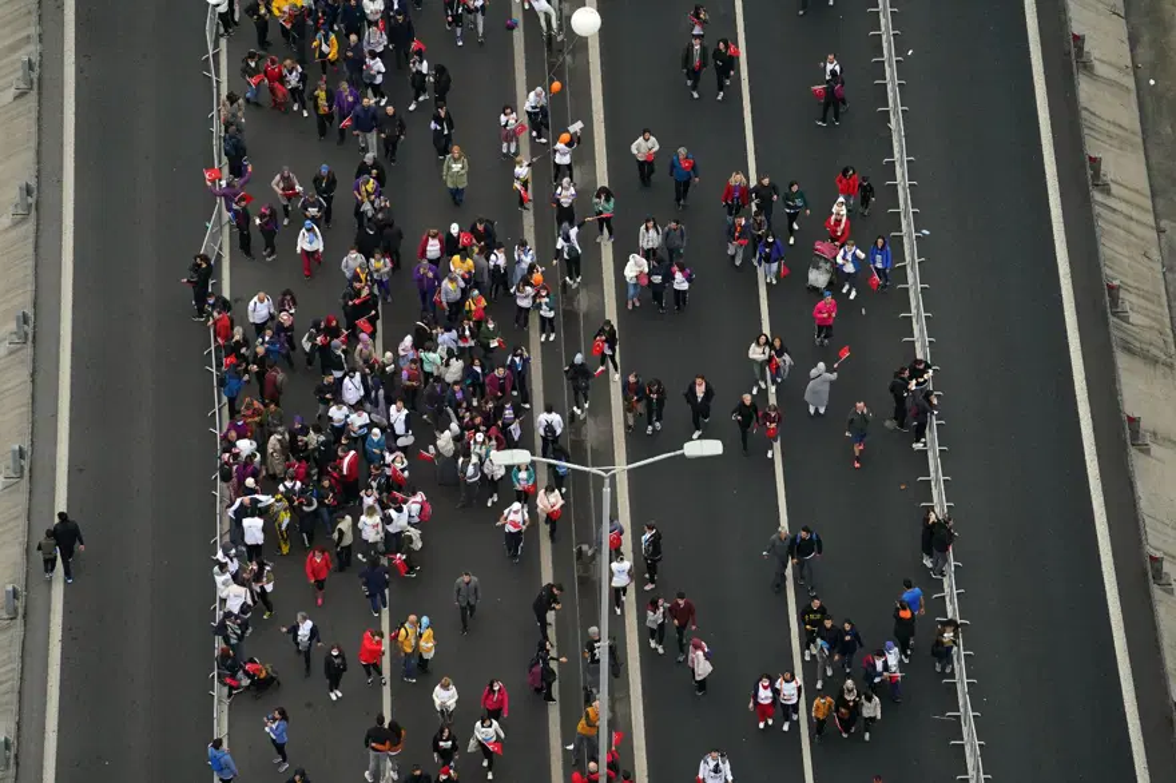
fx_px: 6531
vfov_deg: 6.9
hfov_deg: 10.3
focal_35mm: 200
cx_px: 588
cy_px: 392
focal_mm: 200
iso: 1000
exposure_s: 1/2500
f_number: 2.8
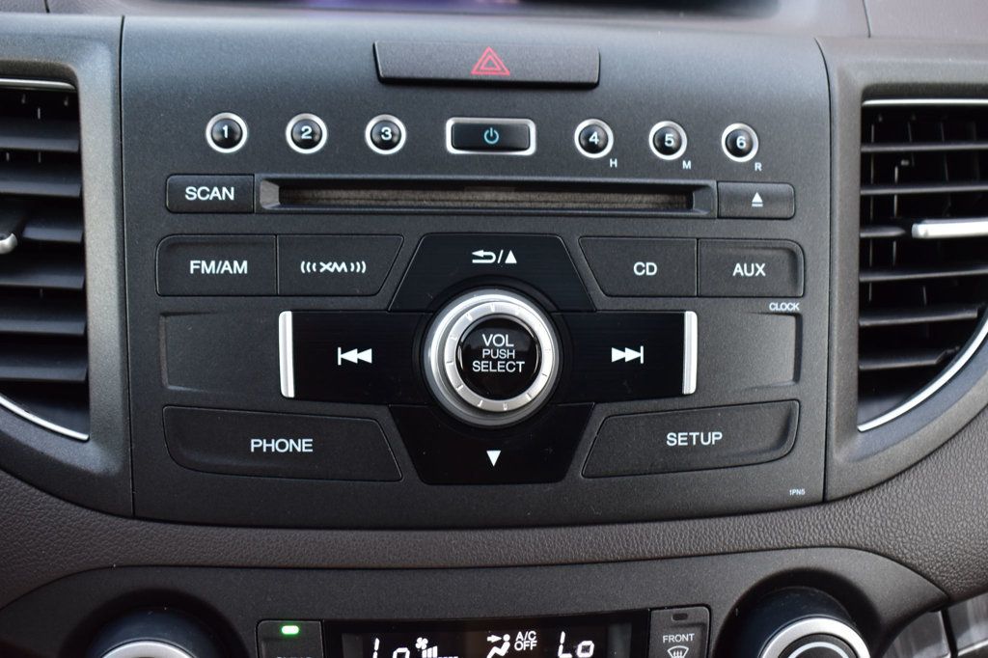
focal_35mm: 45
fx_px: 1235
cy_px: 329
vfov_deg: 29.8
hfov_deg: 43.6
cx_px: 494
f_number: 6.3
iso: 640
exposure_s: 1/15
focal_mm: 30
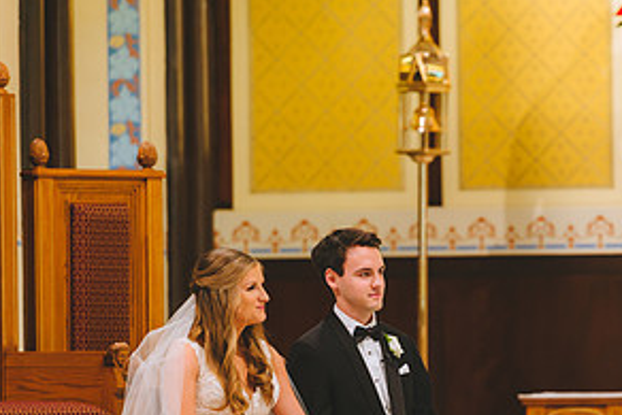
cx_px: 460
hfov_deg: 5.2
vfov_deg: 3.5
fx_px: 6862
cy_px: 388
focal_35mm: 397
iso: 1600
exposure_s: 1/160
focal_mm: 200
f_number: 2.8
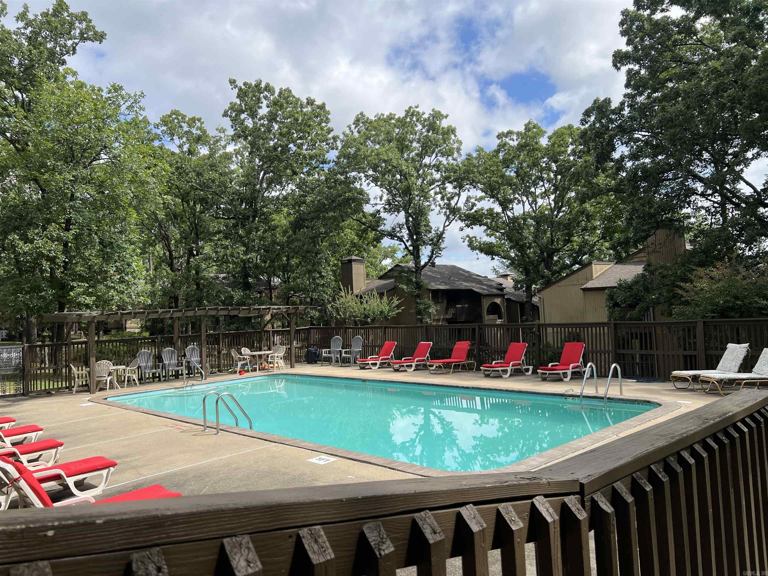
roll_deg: +3.1
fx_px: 577
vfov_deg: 53.1
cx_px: 384
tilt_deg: +2.6
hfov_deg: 67.3
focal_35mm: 26
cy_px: 288
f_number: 1.5
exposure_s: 1/2841
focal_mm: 5.7
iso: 50
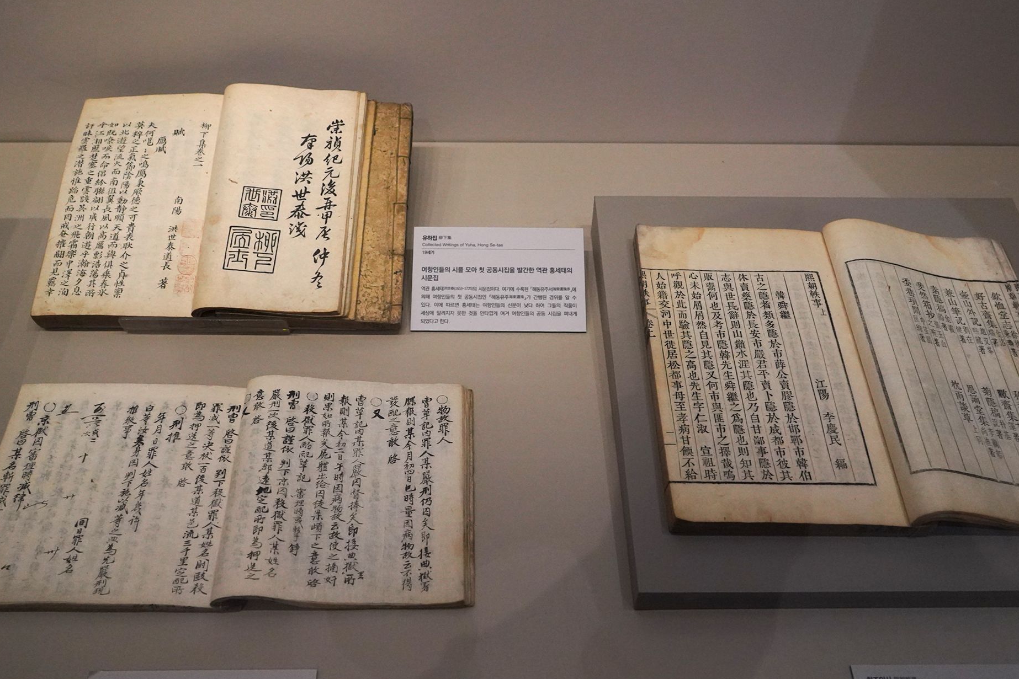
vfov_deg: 49.5
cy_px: 357
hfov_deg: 69.4
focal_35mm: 26
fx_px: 736
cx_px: 517
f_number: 4
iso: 3200
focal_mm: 24
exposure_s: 1/80
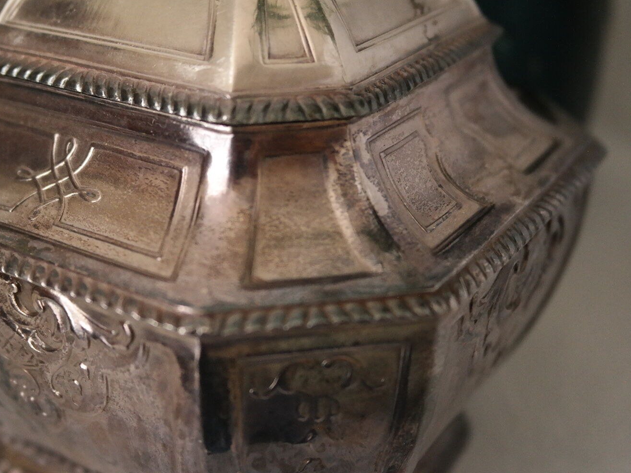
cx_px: 230
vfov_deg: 25.2
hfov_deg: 33.1
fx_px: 1057
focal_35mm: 58
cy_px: 220
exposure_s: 1/30
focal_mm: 30
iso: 1600
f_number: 5.6
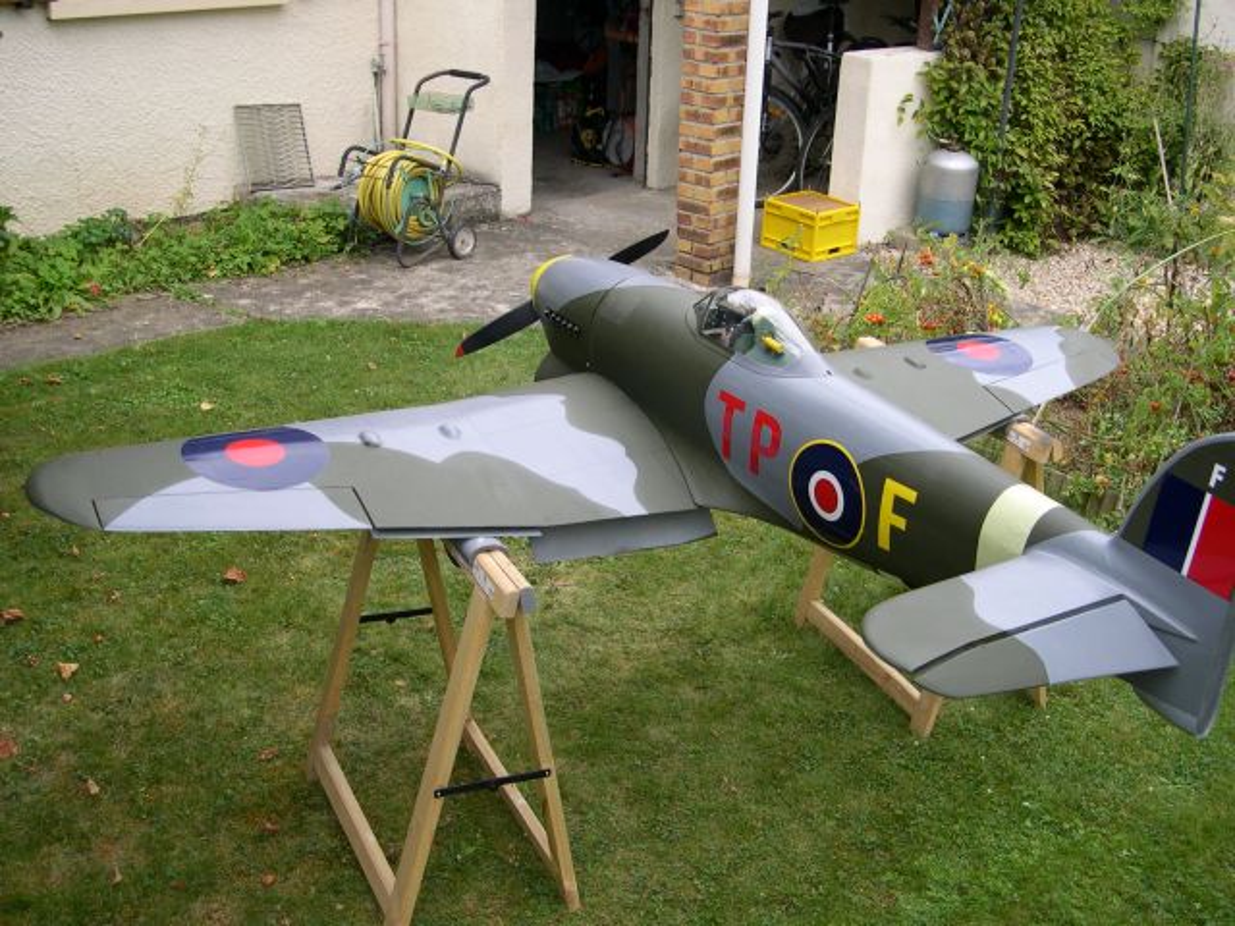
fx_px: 1356
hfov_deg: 49.0
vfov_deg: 37.7
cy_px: 463
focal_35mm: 38
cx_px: 618
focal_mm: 8
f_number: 2.8
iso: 100
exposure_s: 1/171
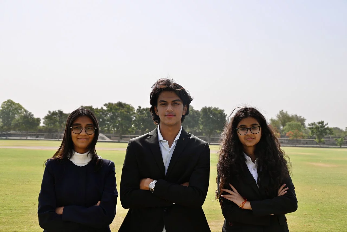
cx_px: 174
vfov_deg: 28.1
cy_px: 116
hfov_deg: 41.1
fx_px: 463
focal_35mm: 48
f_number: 7.1
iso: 100
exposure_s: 1/400
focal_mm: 48
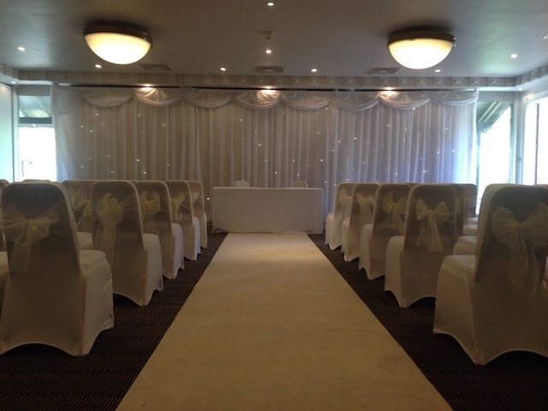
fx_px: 522
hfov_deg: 55.4
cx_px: 274
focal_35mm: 33
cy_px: 206
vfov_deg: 42.9
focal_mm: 4.12
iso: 50
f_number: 2.4
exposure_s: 1/20
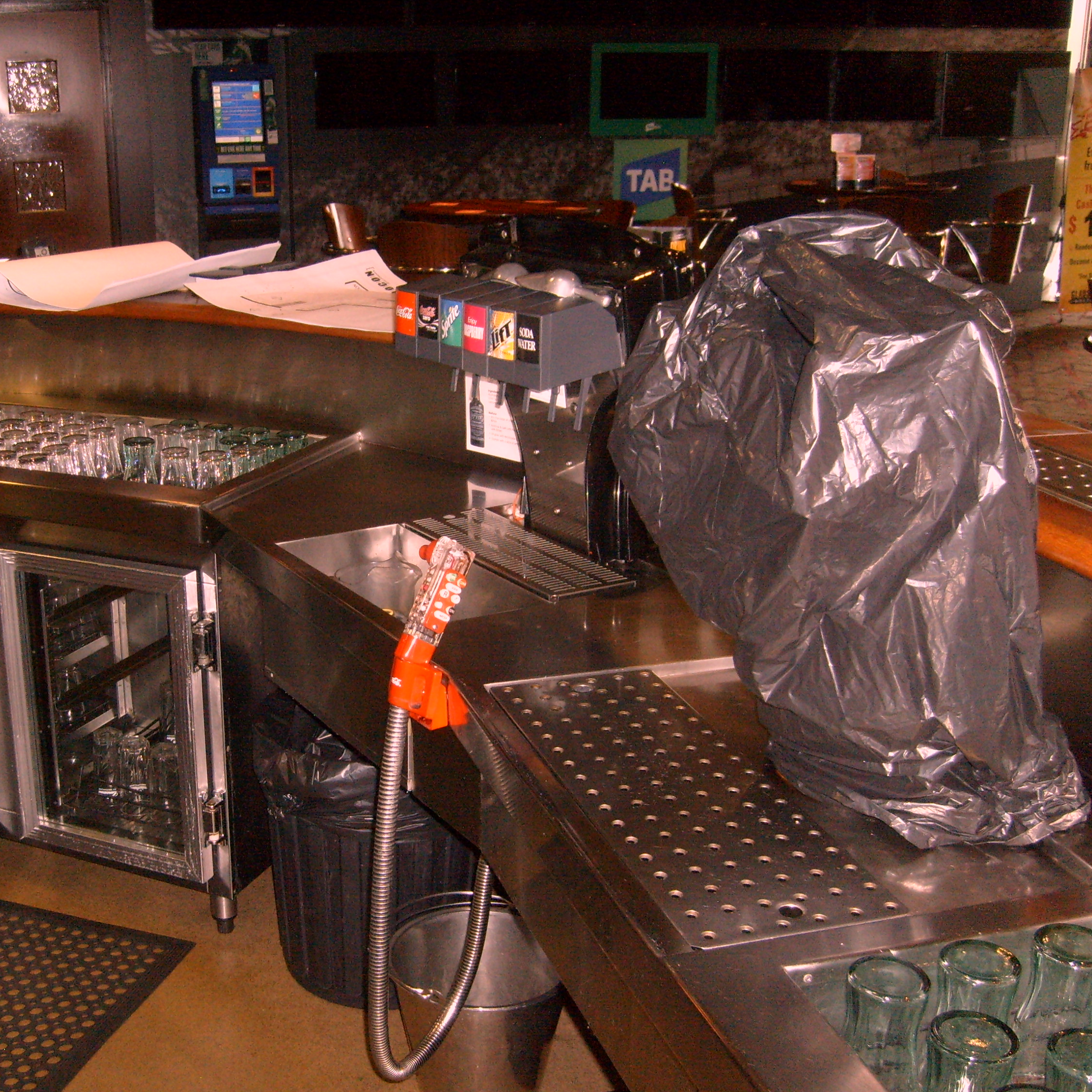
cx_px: 357
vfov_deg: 40.0
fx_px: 1499
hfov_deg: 39.5
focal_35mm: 42
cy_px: 549
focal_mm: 5.8
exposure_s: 1/45
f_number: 2.8
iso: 200
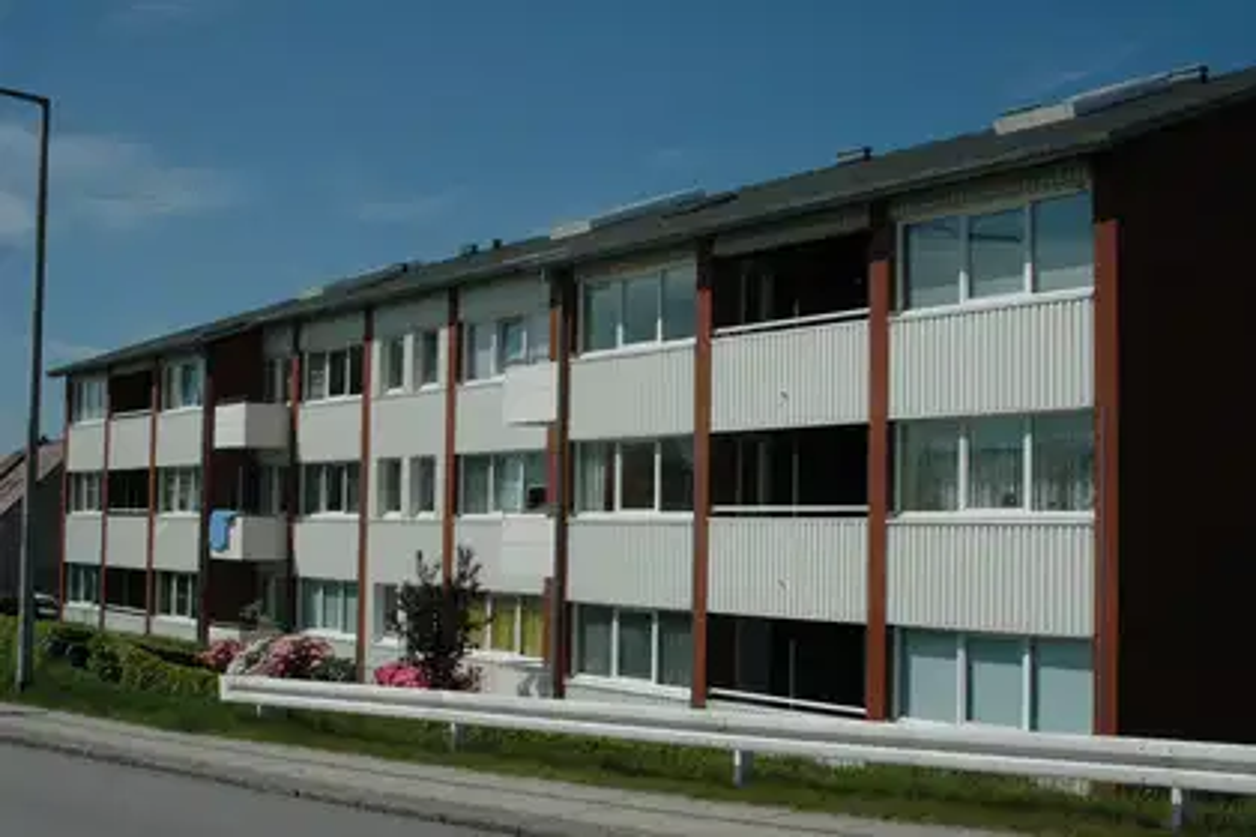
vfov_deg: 28.1
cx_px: 628
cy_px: 418
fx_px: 1675
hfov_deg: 41.1
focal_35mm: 48
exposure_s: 1/640
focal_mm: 32
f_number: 13
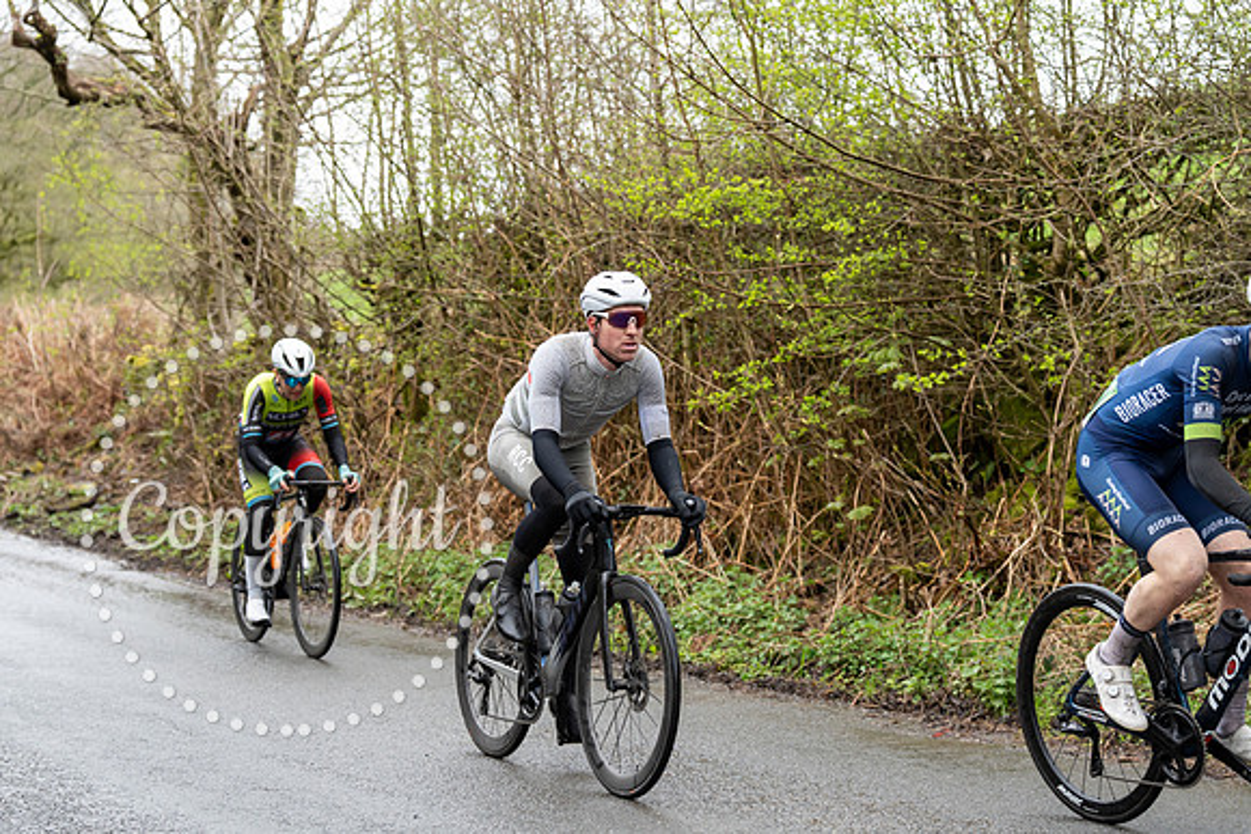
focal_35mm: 70
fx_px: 2433
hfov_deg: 28.8
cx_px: 626
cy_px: 417
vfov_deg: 19.5
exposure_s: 1/1000
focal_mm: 70
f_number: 3.5
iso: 1600
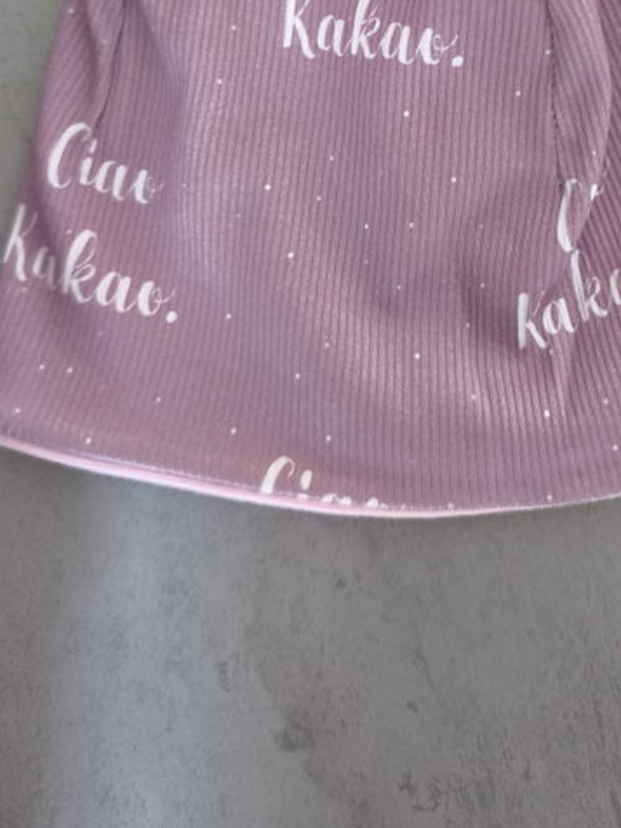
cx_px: 452
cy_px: 147
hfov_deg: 35.3
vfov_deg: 44.2
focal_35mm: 40
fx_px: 957
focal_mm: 6.57
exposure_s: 1/25
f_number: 1.6
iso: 2500
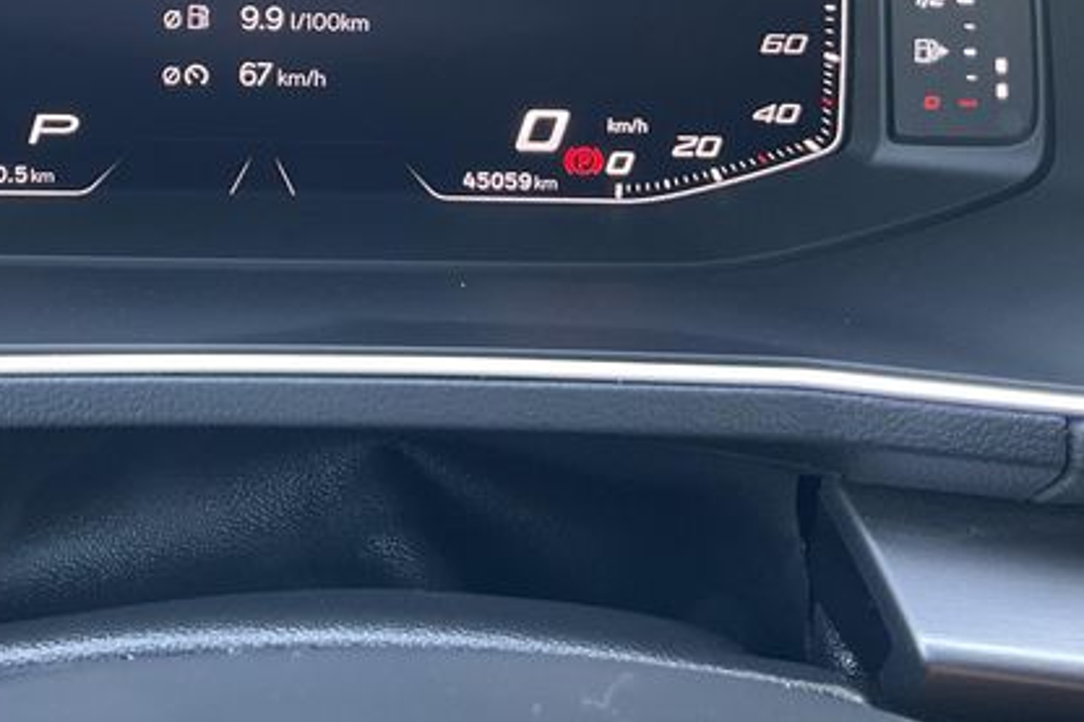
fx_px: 1746
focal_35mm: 58
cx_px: 216
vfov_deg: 22.3
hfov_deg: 33.5
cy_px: -36
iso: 100
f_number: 1.8
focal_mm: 3
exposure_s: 1/56
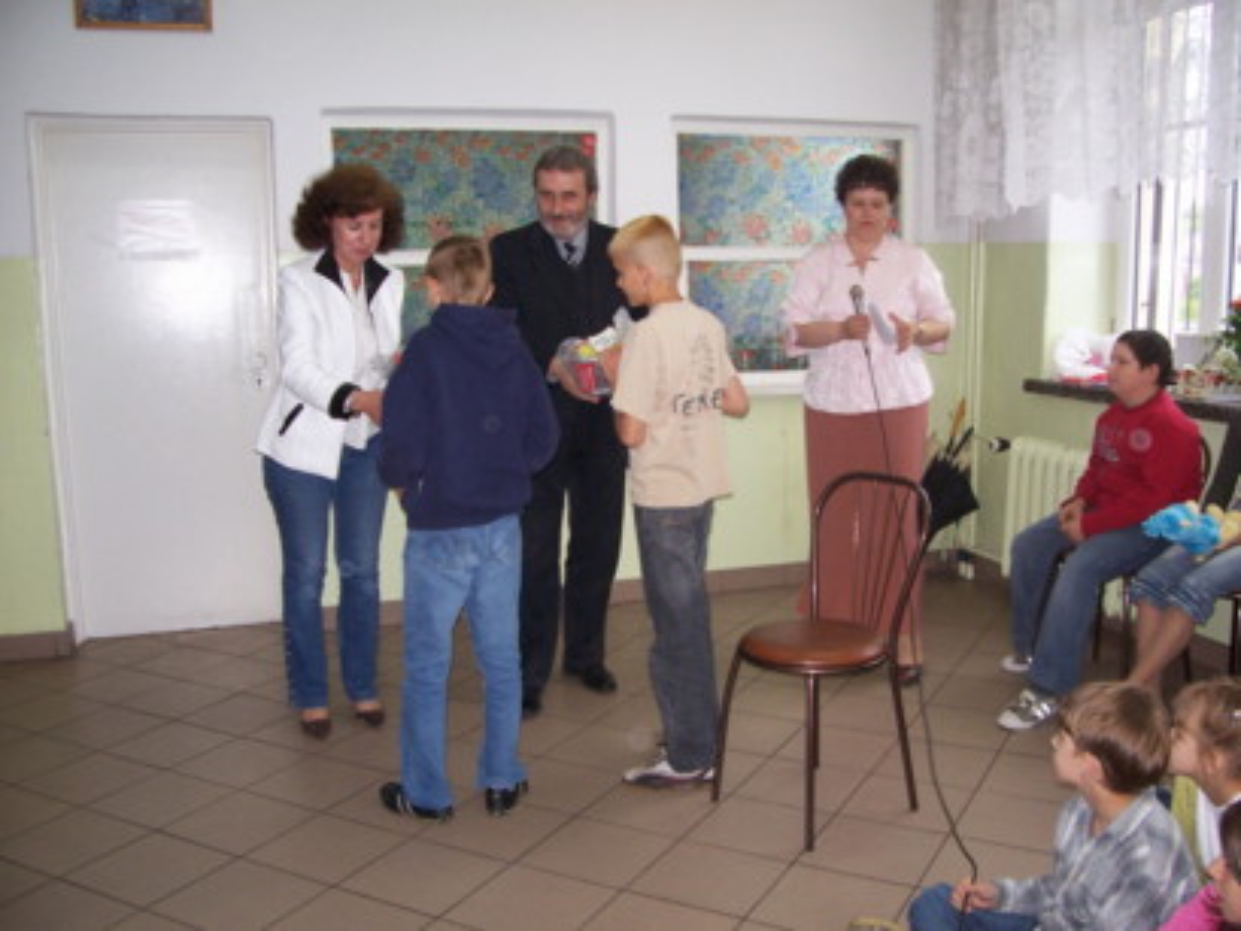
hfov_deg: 53.9
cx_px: 620
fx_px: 1219
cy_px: 466
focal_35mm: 34
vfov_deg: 41.8
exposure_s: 1/60
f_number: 2.7
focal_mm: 5.6
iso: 125
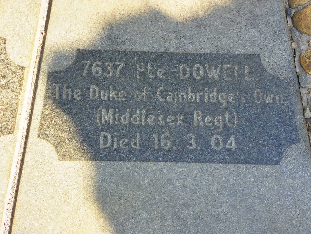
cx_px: 156
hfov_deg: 28.6
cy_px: 117
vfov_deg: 21.6
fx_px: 611
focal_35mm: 68
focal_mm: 12.1
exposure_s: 1/100
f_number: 3.5
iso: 64
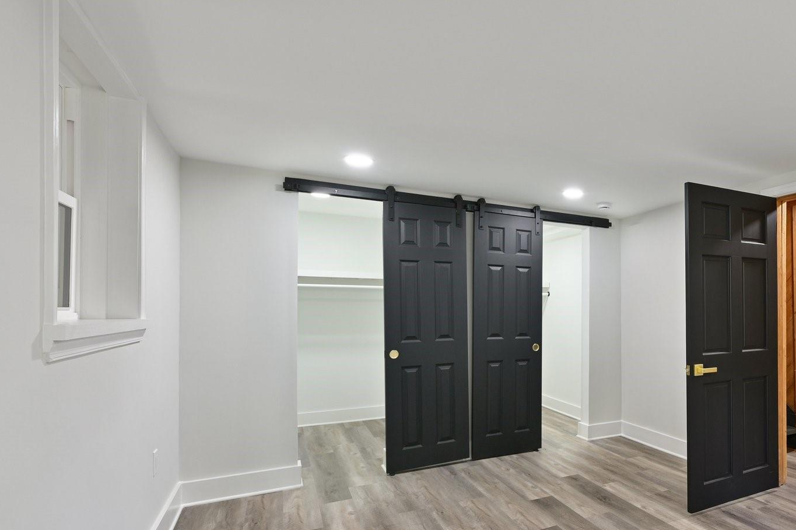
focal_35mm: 21
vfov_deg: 59.2
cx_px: 593
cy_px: 310
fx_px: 464
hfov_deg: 75.6
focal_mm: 14
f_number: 8
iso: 360
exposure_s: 1/15
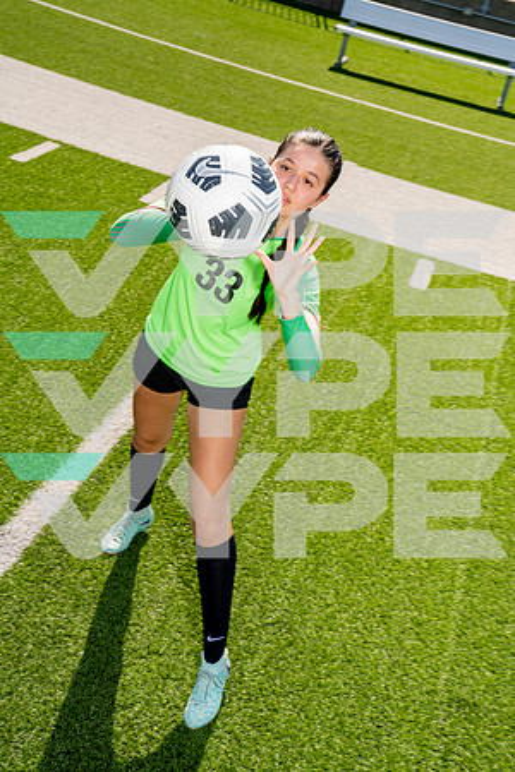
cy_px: 386
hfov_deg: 26.5
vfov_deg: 38.9
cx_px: 258
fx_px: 1094
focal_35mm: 51
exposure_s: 1/250
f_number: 11
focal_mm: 51
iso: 320
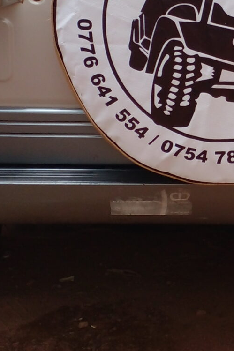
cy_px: 91
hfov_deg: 13.8
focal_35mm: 96
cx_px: 288
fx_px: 936
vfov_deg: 21.1
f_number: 1.9
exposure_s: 1/602
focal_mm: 3.6
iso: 40
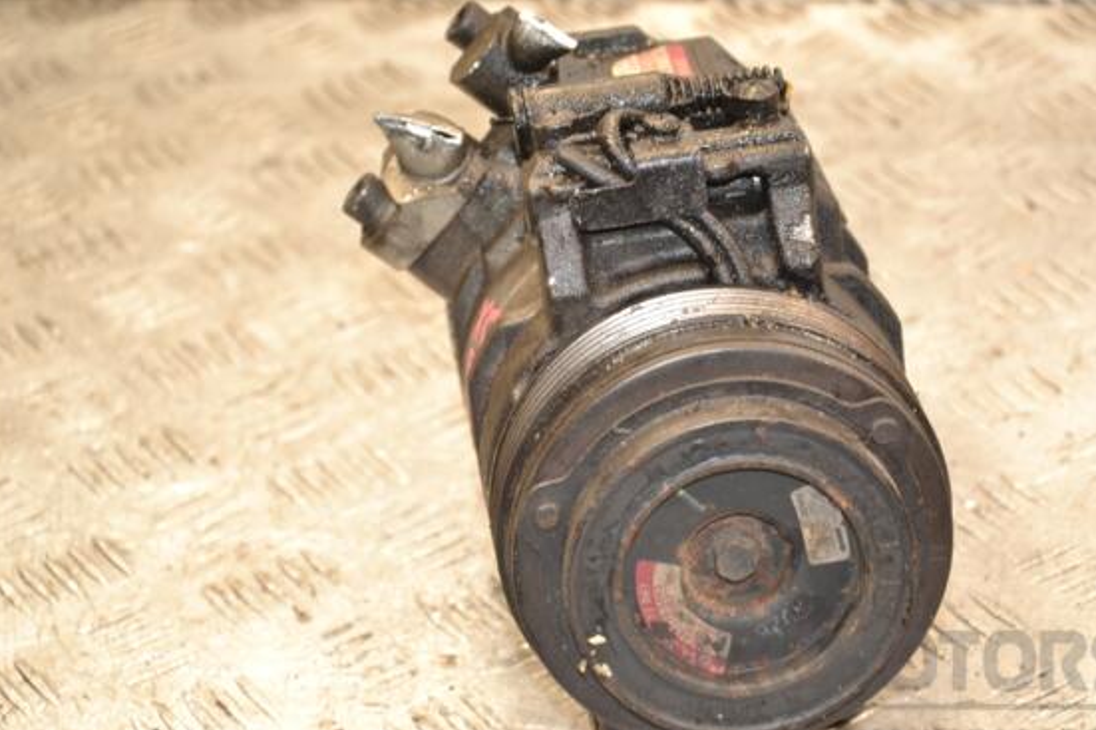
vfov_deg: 11.2
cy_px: 396
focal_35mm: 123
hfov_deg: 16.7
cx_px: 579
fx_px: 3729
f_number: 5.3
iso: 800
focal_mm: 75
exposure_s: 1/60
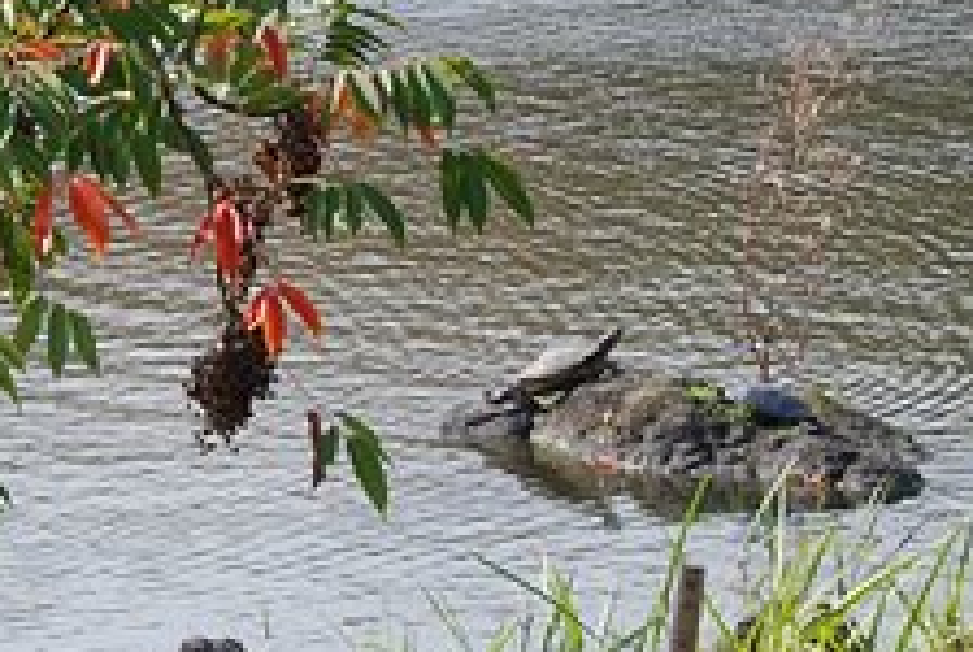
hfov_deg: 5.3
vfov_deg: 3.6
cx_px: -9
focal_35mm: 384
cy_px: -472
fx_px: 10392
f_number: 16
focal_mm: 56
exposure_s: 1/80
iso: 200
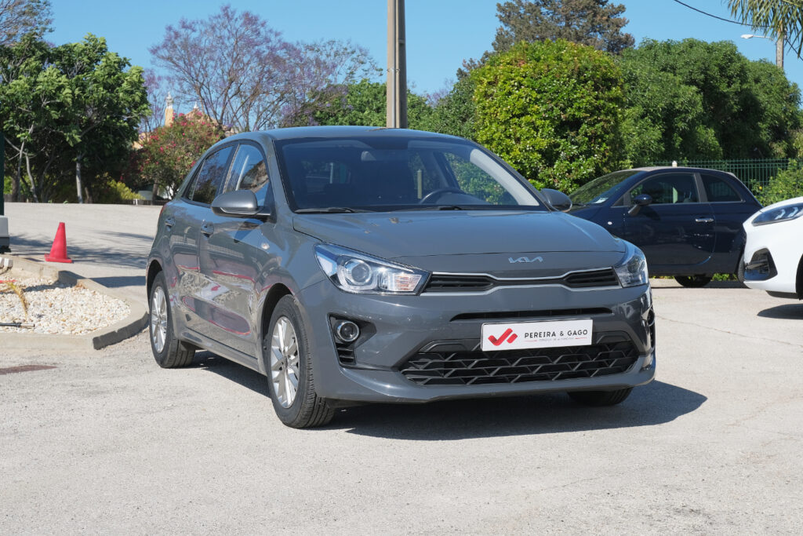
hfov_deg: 32.9
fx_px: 1361
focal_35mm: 61
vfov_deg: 22.3
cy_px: 268
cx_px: 402
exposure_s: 1/320
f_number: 9
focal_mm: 40.8
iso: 160
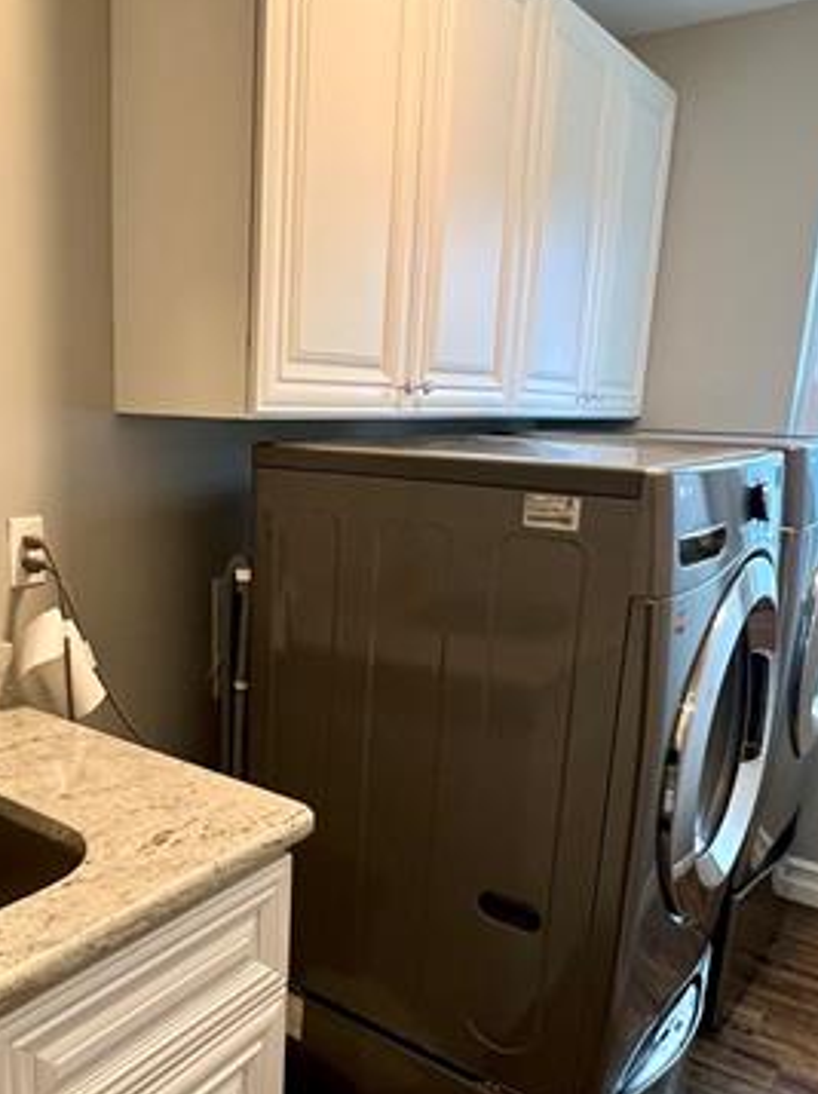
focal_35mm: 28
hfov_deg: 48.6
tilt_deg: -15.0
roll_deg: -0.3
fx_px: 884
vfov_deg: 63.3
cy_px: 616
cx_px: 257
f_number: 1.8
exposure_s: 1/60
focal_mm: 1.57
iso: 250
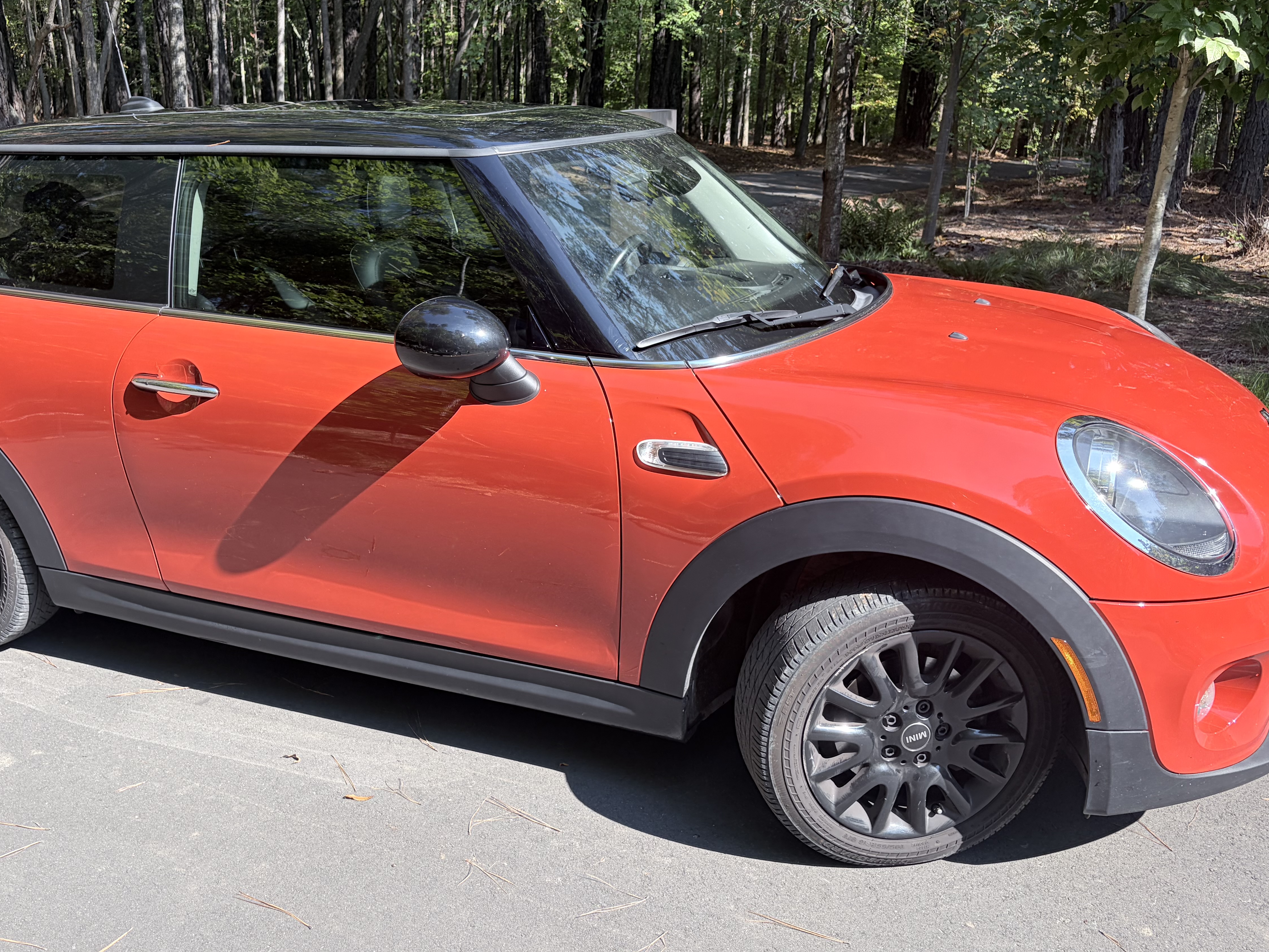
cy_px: 496
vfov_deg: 42.9
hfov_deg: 55.2
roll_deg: -0.1
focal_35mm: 33
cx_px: 548
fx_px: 1210
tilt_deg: -20.7
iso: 50
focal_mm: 5.96
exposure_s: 1/708
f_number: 1.6
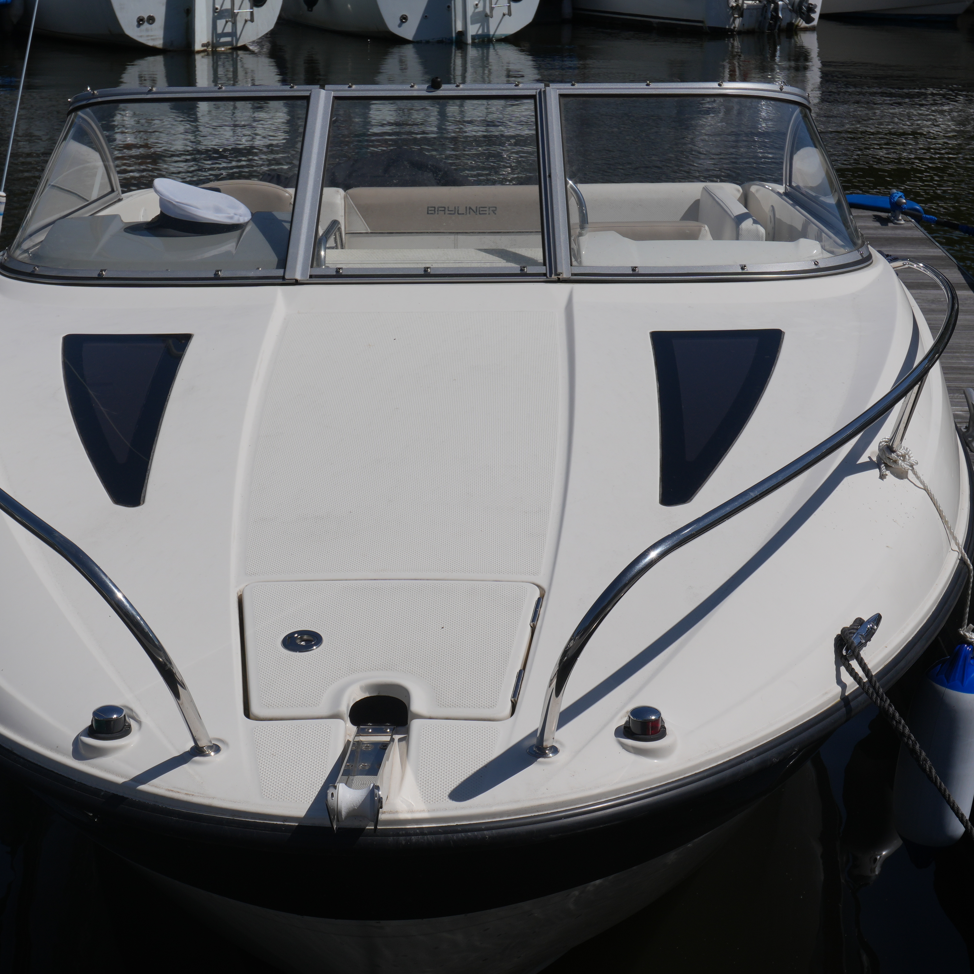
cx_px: 464
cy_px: 491
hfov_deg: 27.0
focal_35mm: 64
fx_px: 2026
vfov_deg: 27.0
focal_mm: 33
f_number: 11
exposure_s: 1/640
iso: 100
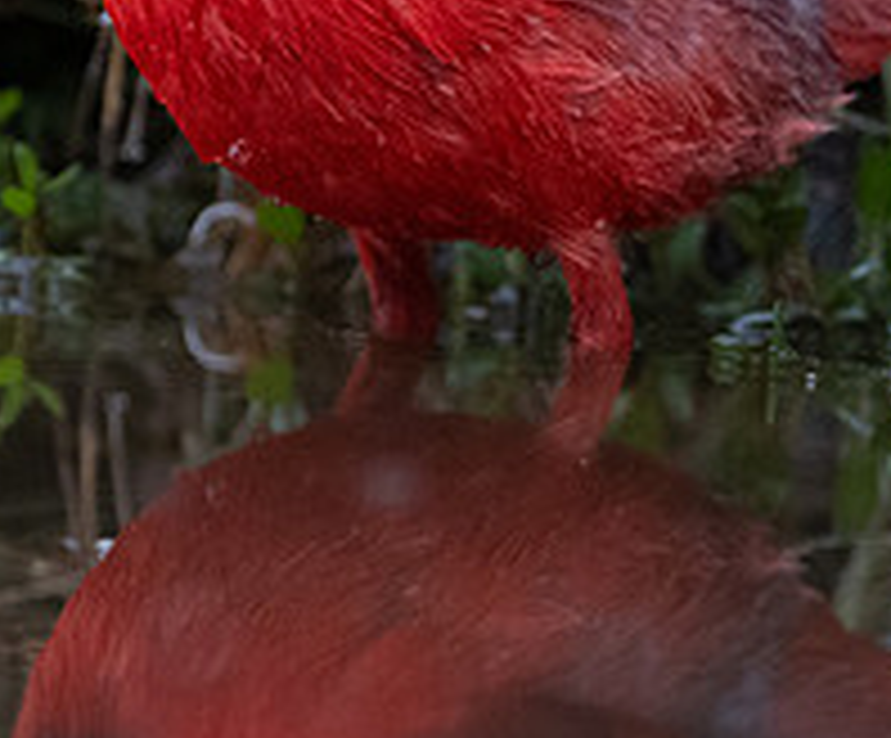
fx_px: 57513
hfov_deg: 0.9
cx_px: 168
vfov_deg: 0.7
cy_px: 321
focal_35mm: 2151
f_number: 5.6
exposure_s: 1/500
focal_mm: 500
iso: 2500
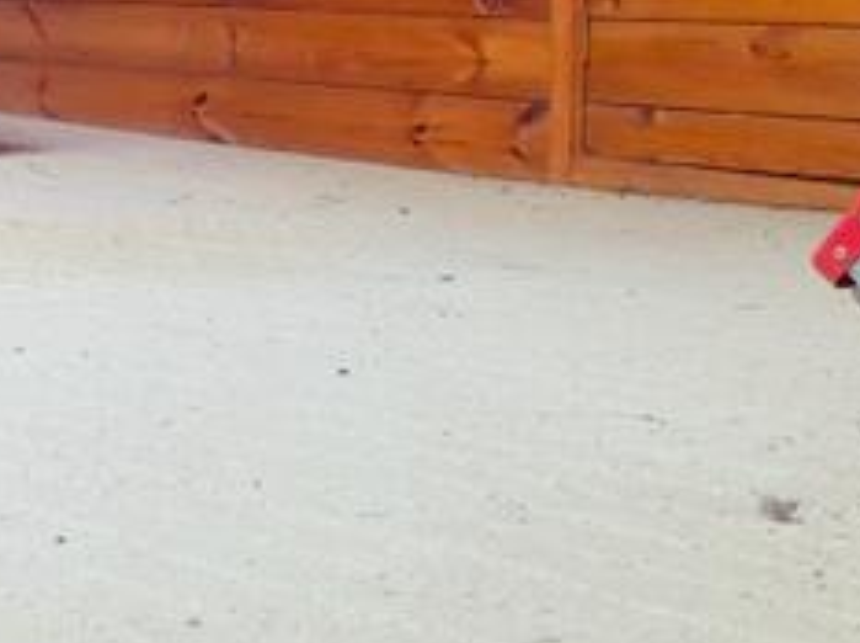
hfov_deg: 19.5
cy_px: -22
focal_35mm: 86
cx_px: -472
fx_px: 2133
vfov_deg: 16.7
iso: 160
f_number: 2
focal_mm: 4.6
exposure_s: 1/50
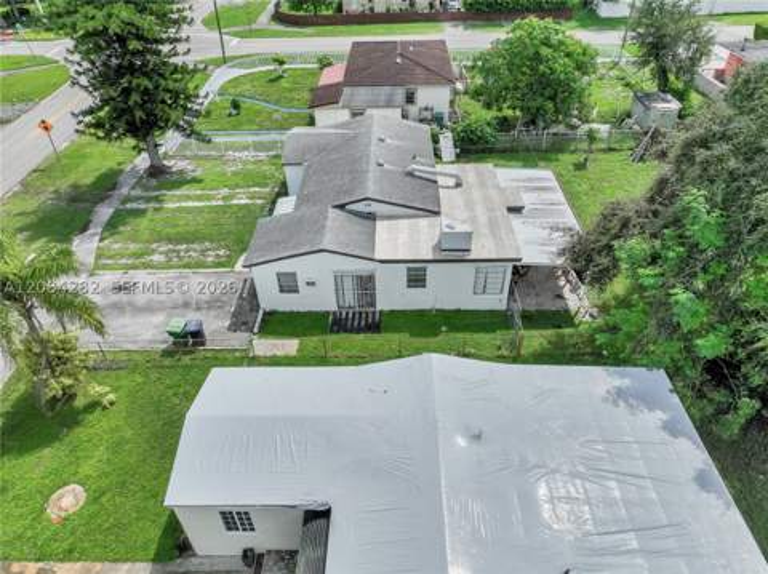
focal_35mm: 24
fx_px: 532
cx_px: 384
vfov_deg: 56.7
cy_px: 287
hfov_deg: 71.7
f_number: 2.8
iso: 160
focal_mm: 12.29
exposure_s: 1/6400
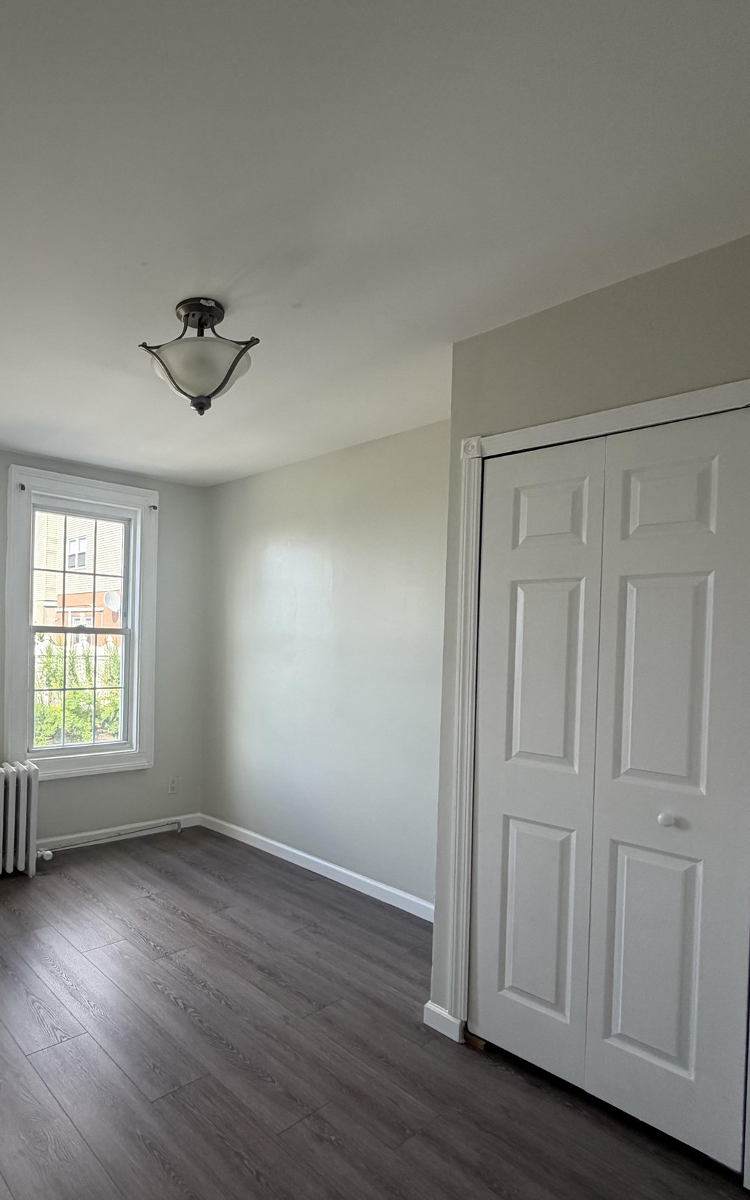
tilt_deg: -1.4
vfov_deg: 84.9
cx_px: 194
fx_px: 654
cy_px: 652
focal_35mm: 20
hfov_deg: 56.9
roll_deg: -1.7
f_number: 2.2
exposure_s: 1/121
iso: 80
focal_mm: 2.22
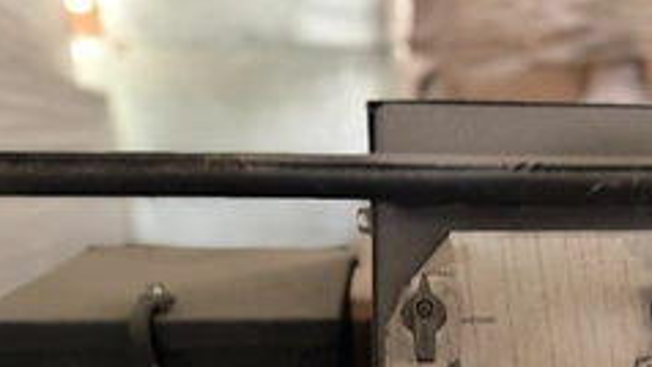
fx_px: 761
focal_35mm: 44
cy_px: 386
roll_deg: -0.1
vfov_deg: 25.5
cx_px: 477
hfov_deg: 45.0
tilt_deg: -10.4
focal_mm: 6.76
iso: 1000
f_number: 1.78
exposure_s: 1/30
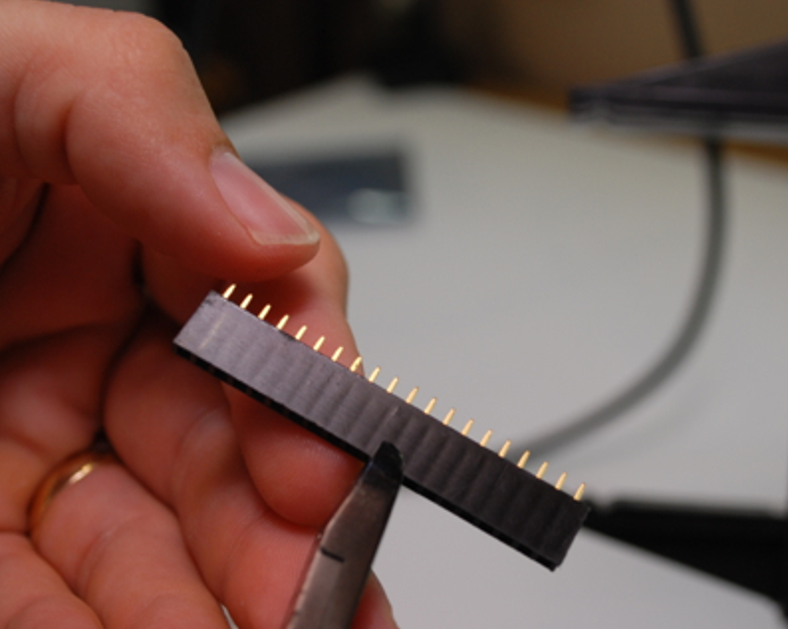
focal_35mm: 64
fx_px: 1491
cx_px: 415
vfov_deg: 23.8
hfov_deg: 29.6
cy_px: 385
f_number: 4.8
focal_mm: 30
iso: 200
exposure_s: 1/60
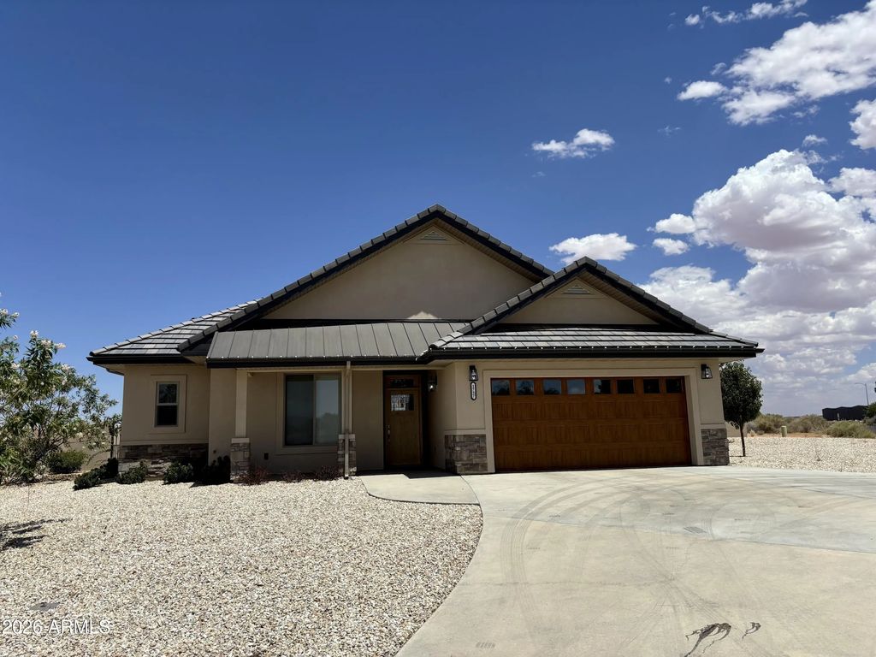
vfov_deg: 53.1
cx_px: 438
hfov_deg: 67.3
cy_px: 328
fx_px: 658
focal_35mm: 26
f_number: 1.6
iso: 50
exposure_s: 1/5952
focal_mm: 5.96
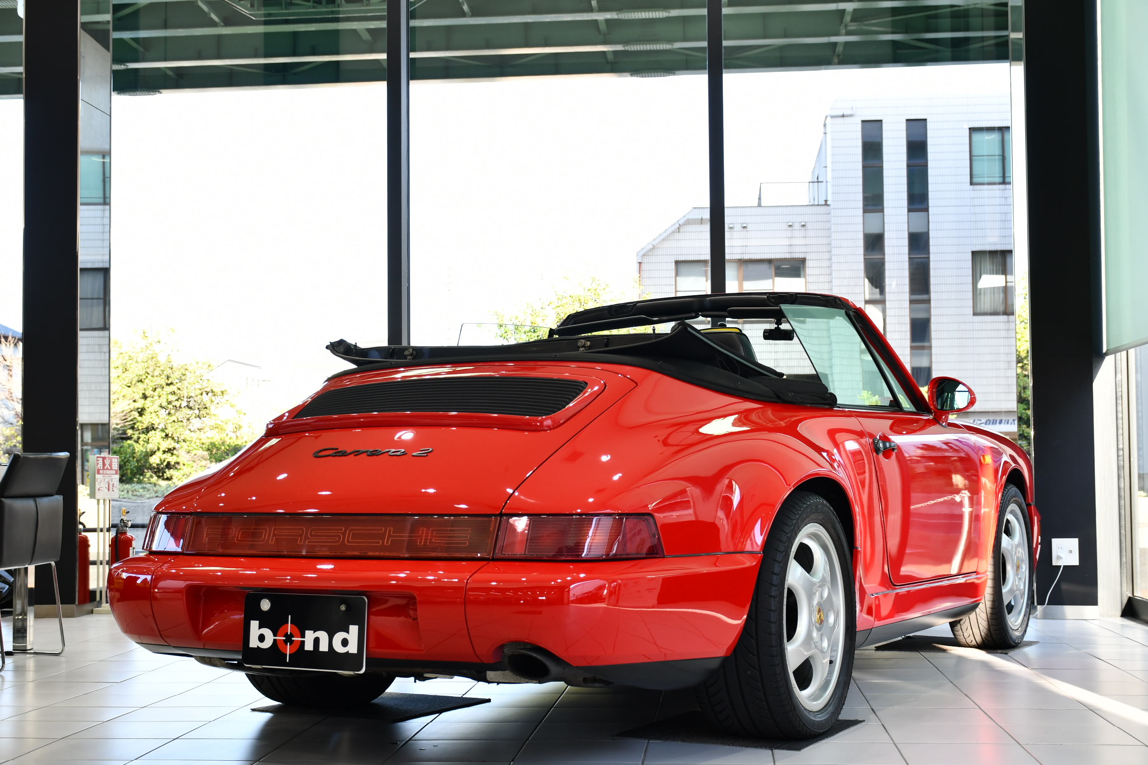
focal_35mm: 51
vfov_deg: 26.5
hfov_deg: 38.9
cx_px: 574
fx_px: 1626
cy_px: 382
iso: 250
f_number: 5
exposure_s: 1/100
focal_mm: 34
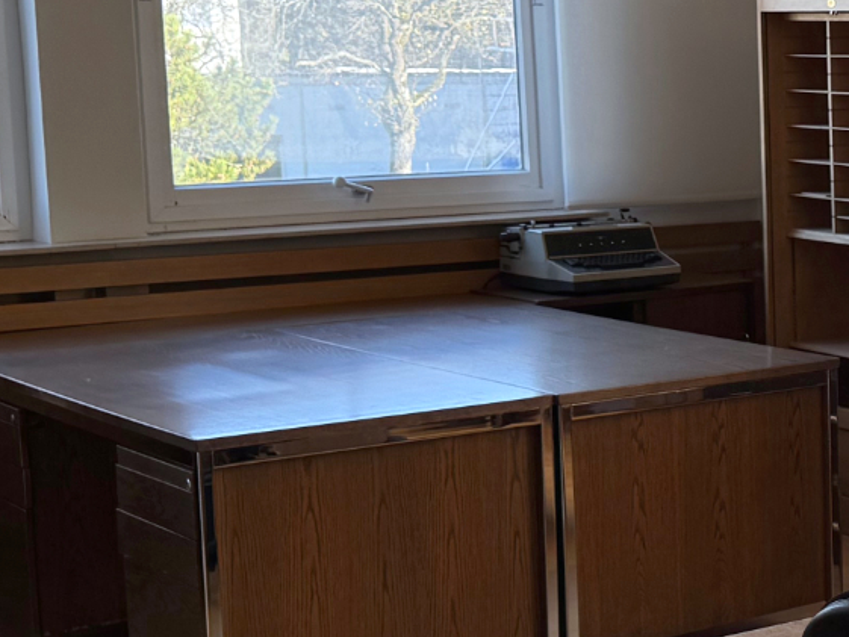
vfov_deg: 22.9
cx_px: 1037
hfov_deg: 26.6
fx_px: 1570
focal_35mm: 64
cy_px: 309
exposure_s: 1/419
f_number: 1.8
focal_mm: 6.8
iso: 80
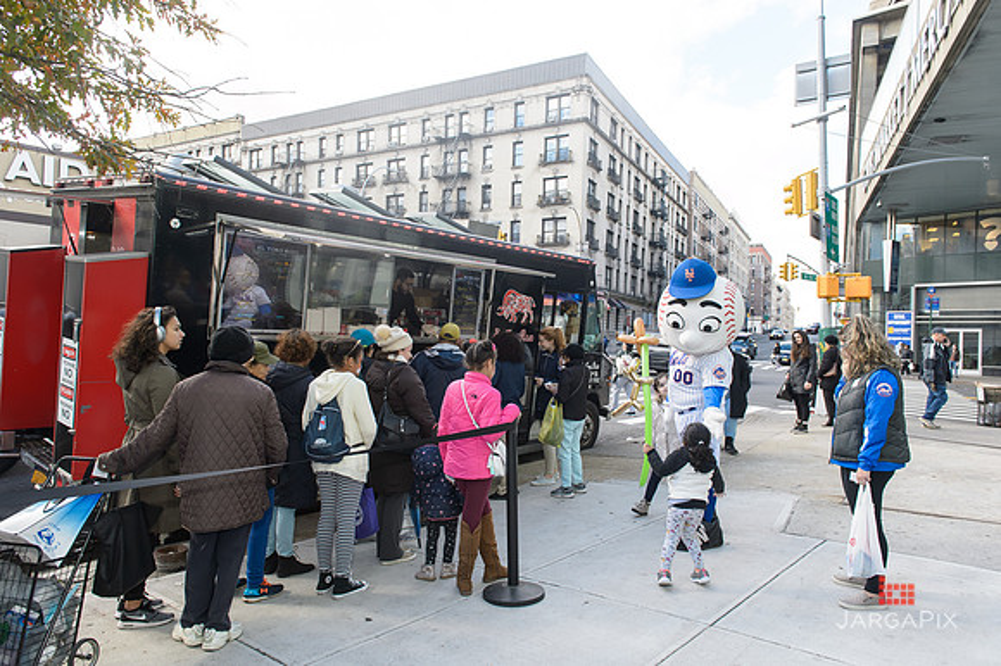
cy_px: 333
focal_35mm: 24
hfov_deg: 73.8
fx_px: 667
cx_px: 500
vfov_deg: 53.1
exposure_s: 1/250
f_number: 5.6
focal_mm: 24
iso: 400
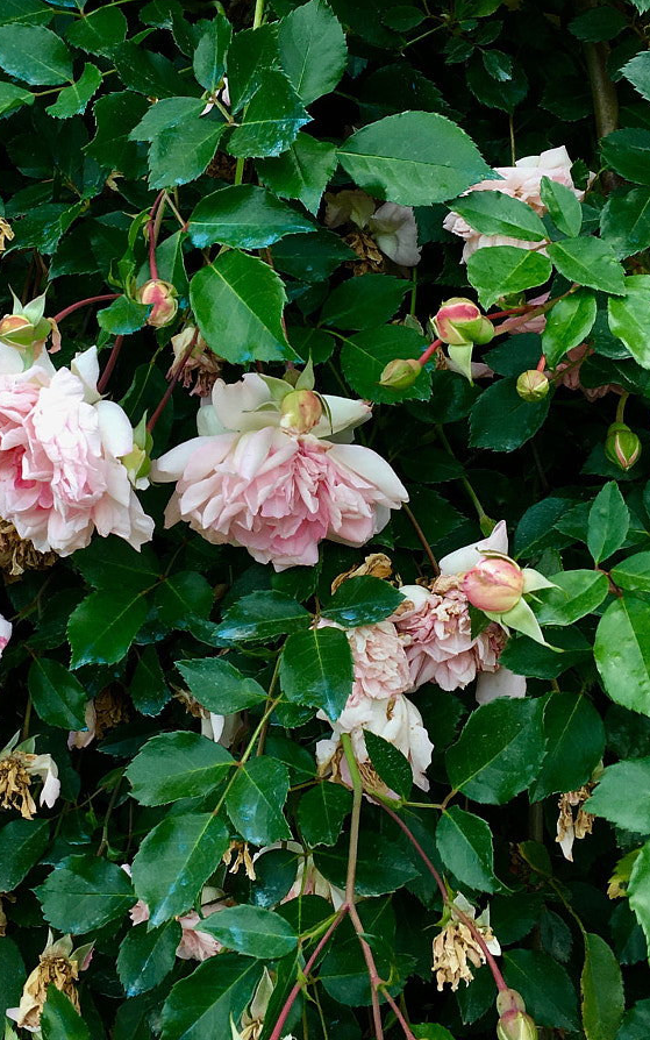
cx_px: 183
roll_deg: +1.5
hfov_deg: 23.4
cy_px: 370
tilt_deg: +6.8
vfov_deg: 36.6
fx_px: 1558
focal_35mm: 55
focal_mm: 4.15
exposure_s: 1/222
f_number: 2.2
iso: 25
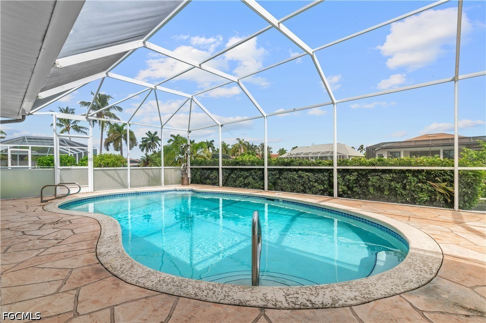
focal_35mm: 16
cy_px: 162
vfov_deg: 73.7
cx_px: 243
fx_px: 216
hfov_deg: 96.8
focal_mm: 16
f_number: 10
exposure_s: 1/640
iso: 320
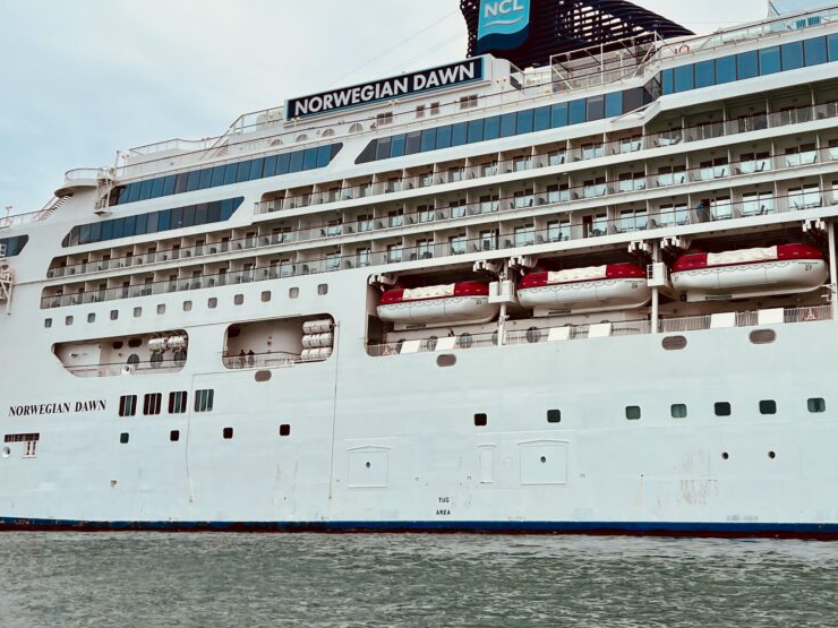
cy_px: 208
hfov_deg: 51.0
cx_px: 510
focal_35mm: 36
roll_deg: +2.5
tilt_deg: +16.9
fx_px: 872
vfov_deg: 39.2
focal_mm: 5.7
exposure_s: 1/12658
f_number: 1.5
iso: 50
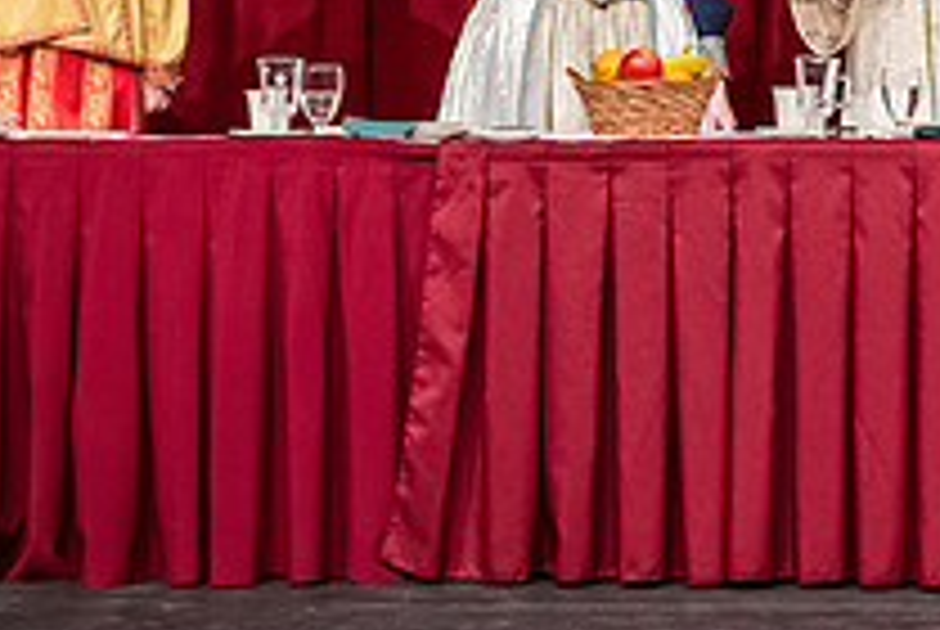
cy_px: -52
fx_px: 3765
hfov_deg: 14.0
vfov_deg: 9.5
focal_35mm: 144
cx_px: 971
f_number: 3.2
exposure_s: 1/250
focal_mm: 52
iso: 2000
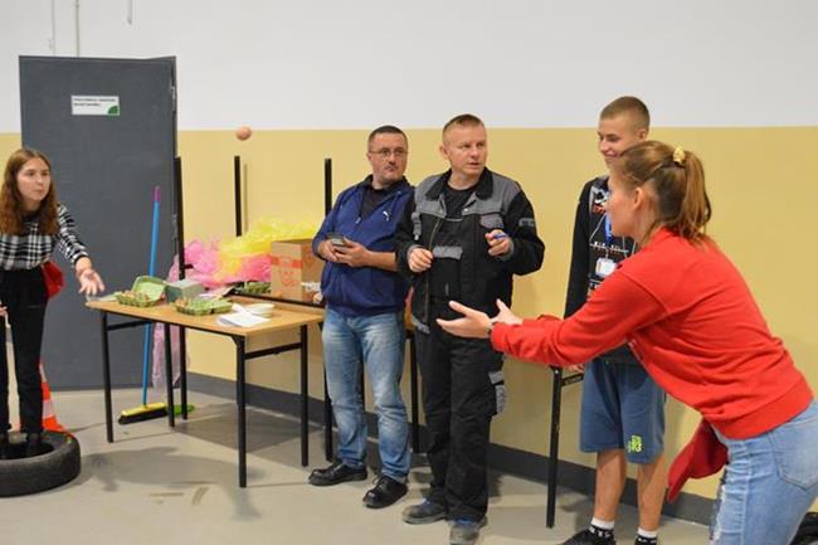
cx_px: 409
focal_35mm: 39
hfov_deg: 49.6
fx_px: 886
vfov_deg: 34.2
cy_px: 272
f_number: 4
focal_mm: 26
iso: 3200
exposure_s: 1/160
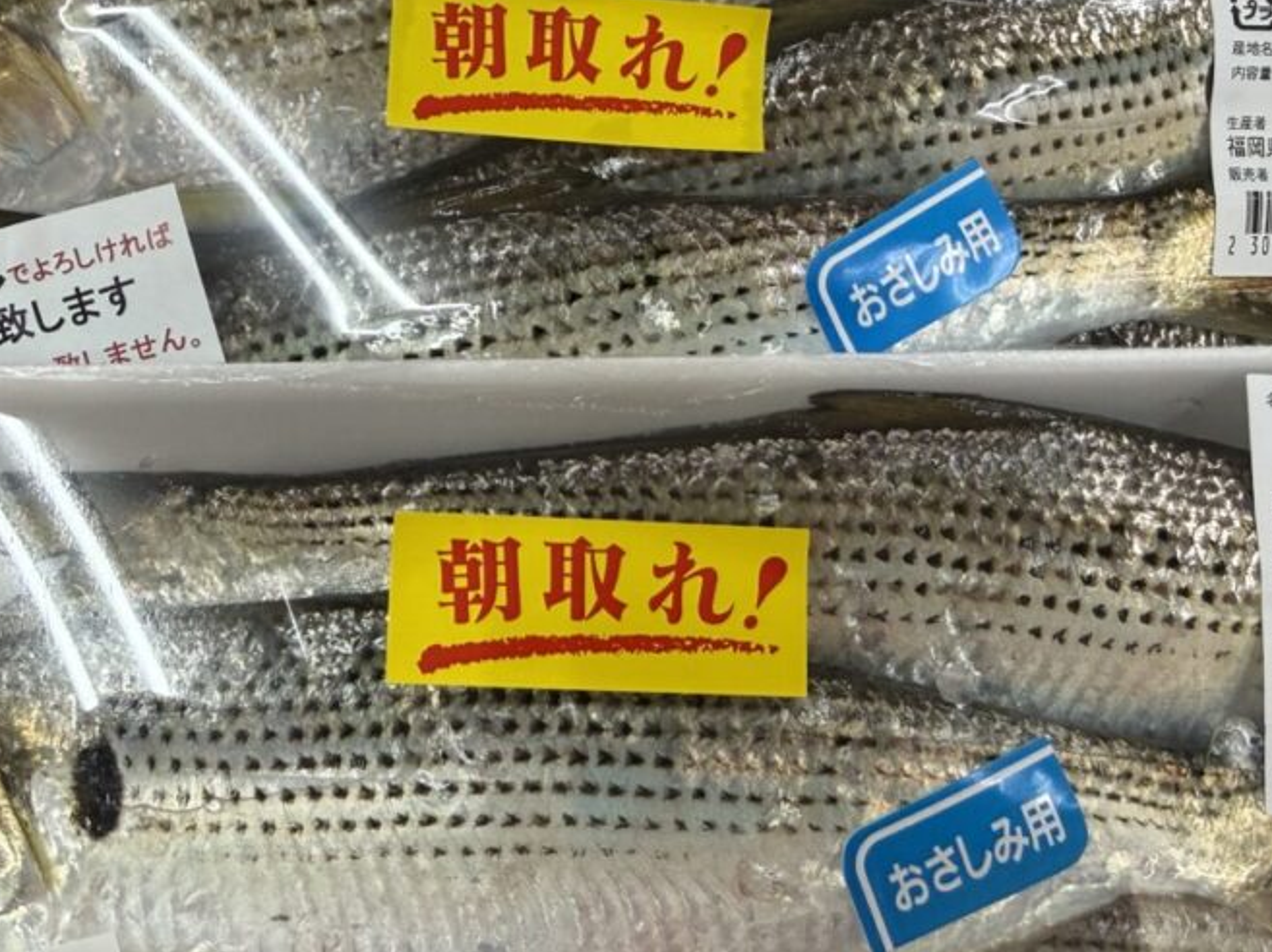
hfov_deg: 47.9
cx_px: 599
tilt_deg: -68.3
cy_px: 459
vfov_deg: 36.8
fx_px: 1432
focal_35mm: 39
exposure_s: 1/120
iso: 200
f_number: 2.2
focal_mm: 2.22
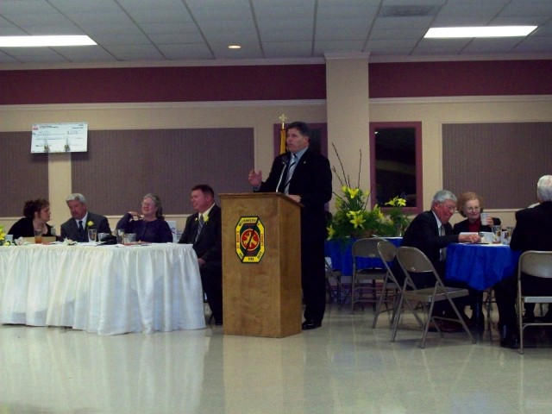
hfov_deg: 30.3
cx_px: 276
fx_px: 1021
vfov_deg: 22.9
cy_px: 207
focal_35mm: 64
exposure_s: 1/63.7
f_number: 3.8
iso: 200
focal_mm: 10.7
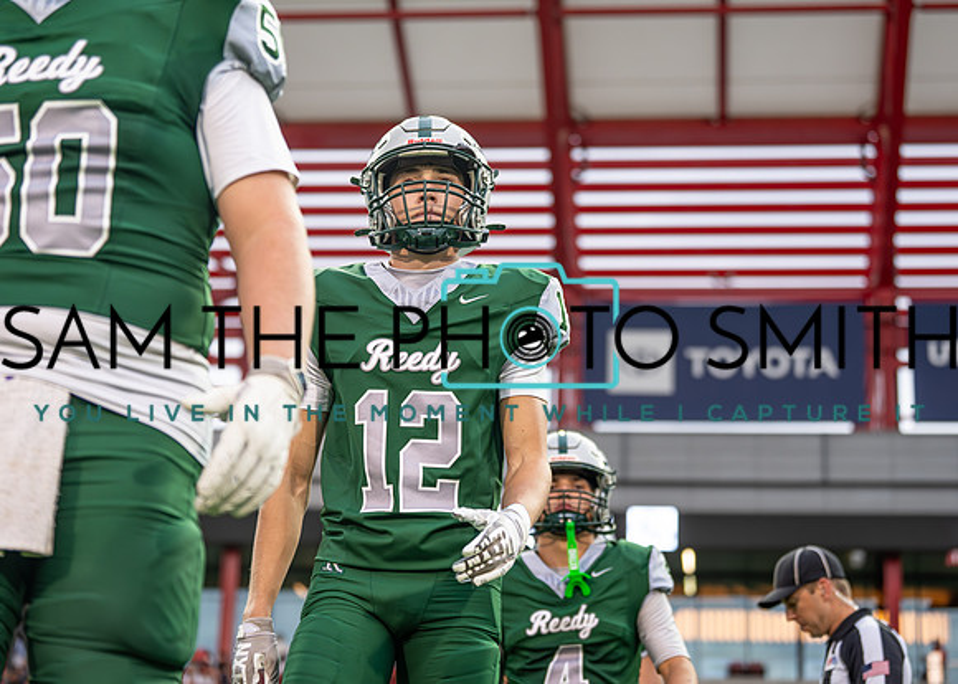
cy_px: 319
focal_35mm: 79
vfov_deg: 18.0
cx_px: 464
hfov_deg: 25.0
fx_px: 2160
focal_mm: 70
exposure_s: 1/500
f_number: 2.8
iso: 500
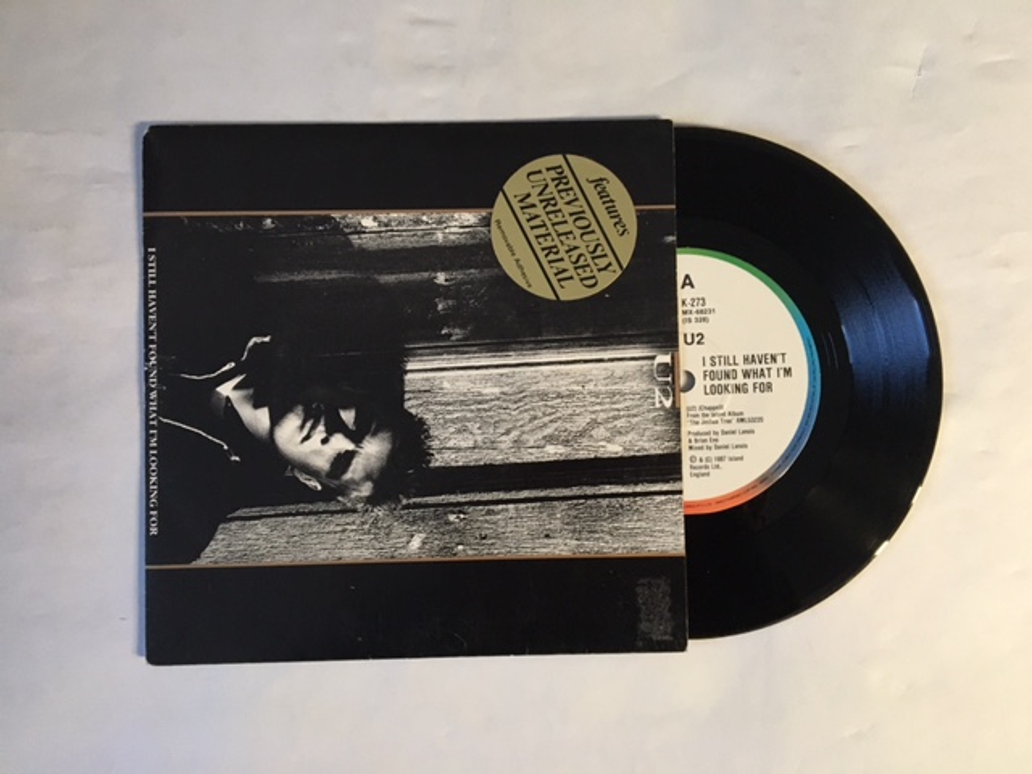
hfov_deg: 61.7
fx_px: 865
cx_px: 516
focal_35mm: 29
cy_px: 387
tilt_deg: -86.9
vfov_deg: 48.2
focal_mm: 4.15
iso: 200
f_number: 2.2
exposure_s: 1/17
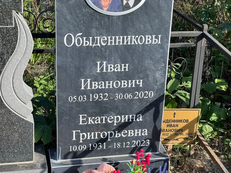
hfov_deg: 25.3
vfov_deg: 19.1
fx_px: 514
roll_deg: -1.2
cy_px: 86
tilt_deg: -22.7
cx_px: 116
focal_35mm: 77
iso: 32
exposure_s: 1/281
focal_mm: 9
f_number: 2.8
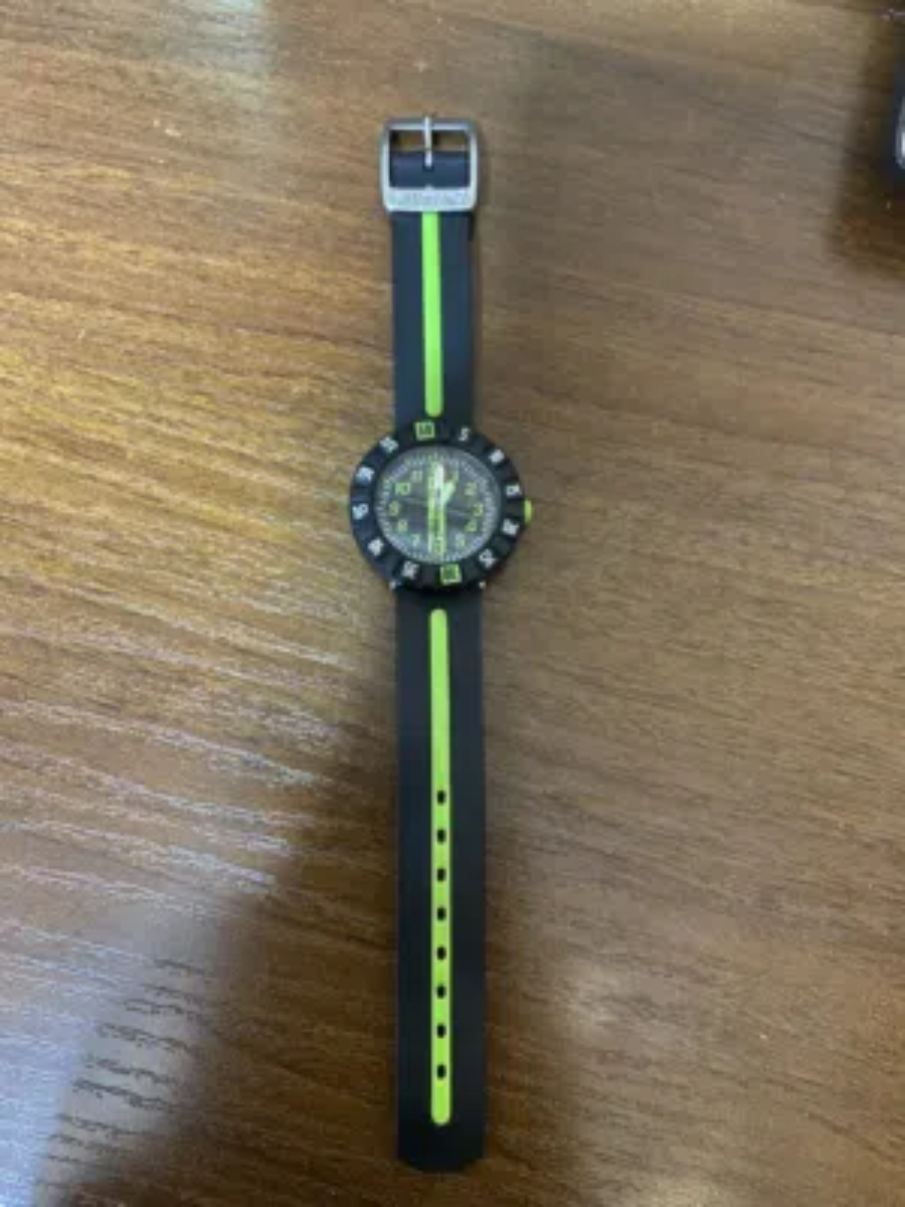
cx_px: 452
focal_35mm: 26
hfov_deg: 53.1
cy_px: 604
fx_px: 906
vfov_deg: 67.3
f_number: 1.8
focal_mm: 4.25
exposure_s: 1/20
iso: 800
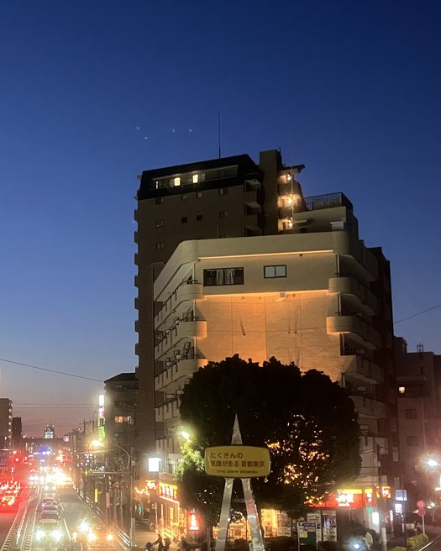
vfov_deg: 37.1
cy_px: 344
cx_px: 109
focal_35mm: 50
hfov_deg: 29.8
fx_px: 816
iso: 640
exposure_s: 1/25
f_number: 1.8
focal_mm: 3.99
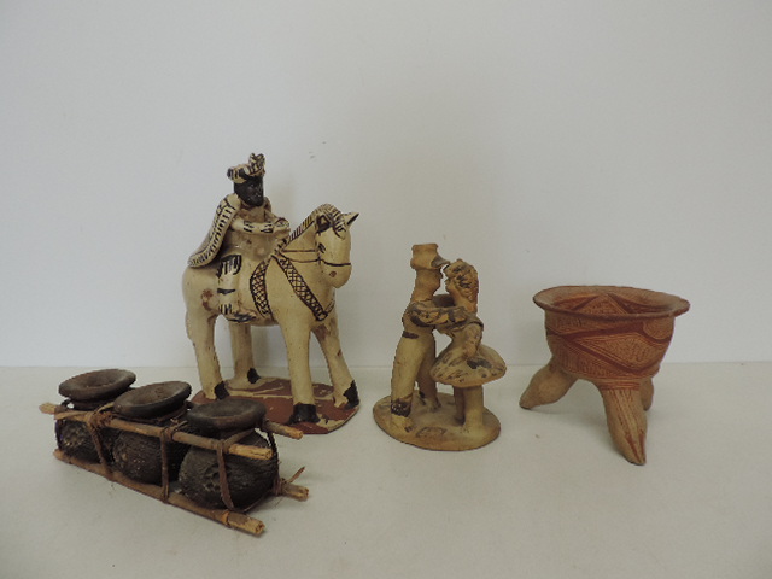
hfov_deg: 71.6
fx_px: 535
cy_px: 290
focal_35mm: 24
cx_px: 386
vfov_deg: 56.8
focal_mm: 4.3
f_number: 3
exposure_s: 1/30
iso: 220
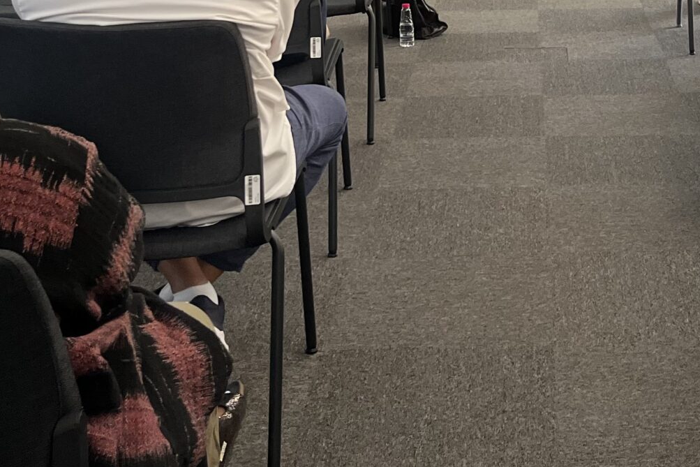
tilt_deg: -8.4
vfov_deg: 18.9
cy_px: -57
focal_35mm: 69
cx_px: 581
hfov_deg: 28.5
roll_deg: +0.8
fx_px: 1342
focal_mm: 5.1
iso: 125
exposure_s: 1/120
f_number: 1.6
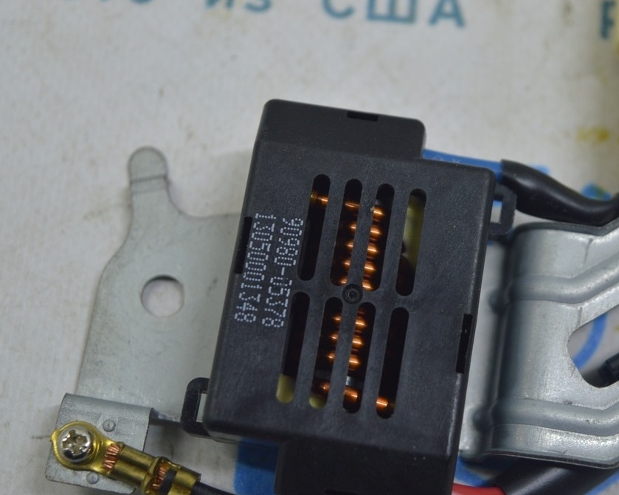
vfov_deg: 19.4
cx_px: 319
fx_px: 1447
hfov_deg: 24.1
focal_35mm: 79
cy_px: 245
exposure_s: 1/40
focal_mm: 46
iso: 400
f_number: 5
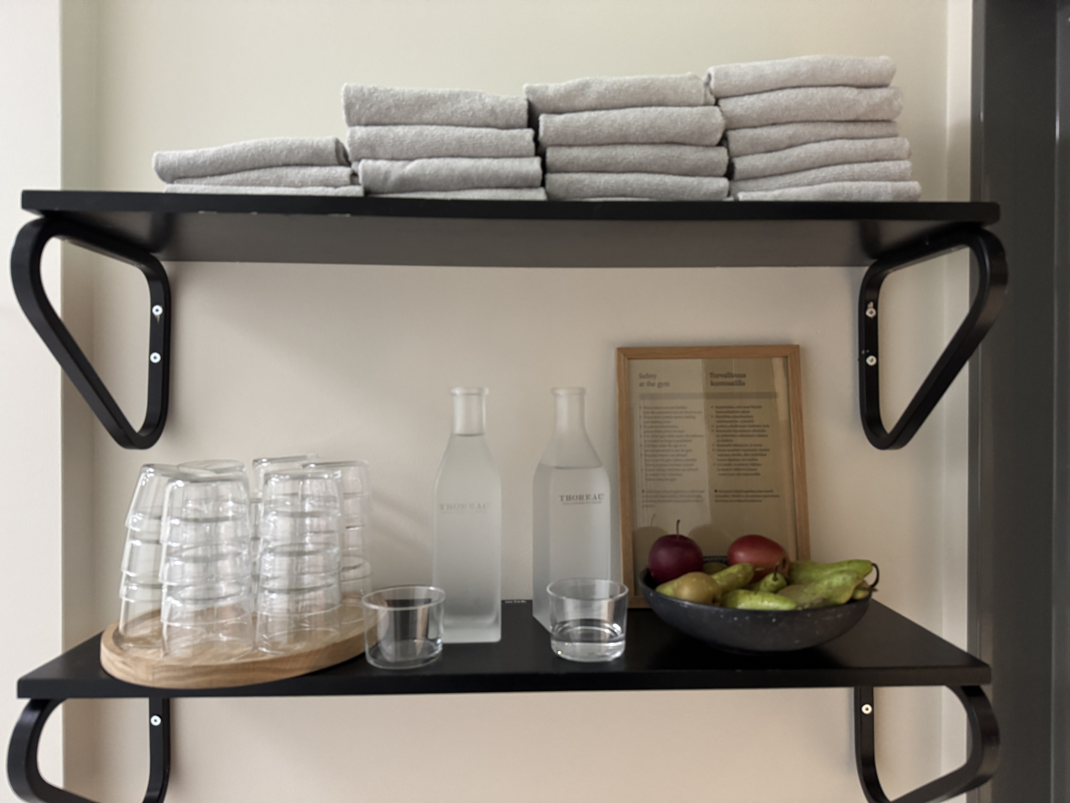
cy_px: 402
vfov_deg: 56.8
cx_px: 535
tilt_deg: -1.0
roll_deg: +0.1
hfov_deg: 71.6
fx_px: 742
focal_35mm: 24
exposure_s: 1/49
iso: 800
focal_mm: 6.76
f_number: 1.78
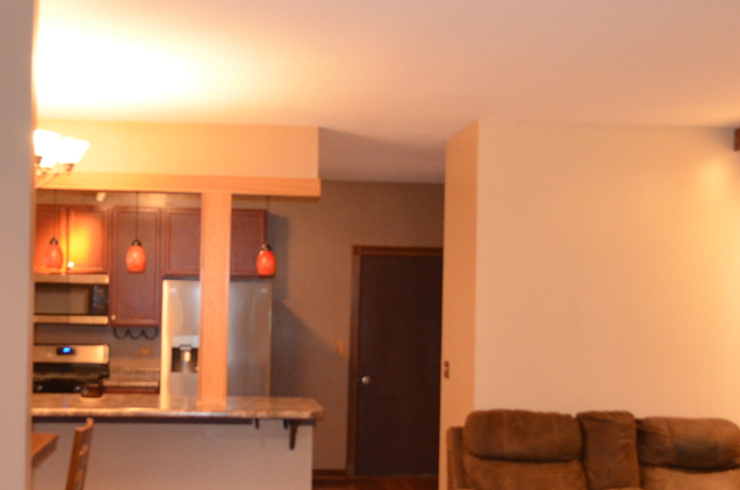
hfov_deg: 40.2
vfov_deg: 27.4
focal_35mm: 49
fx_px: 1005
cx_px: 278
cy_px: 277
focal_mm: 18
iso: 2200
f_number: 3.5
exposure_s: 1/60
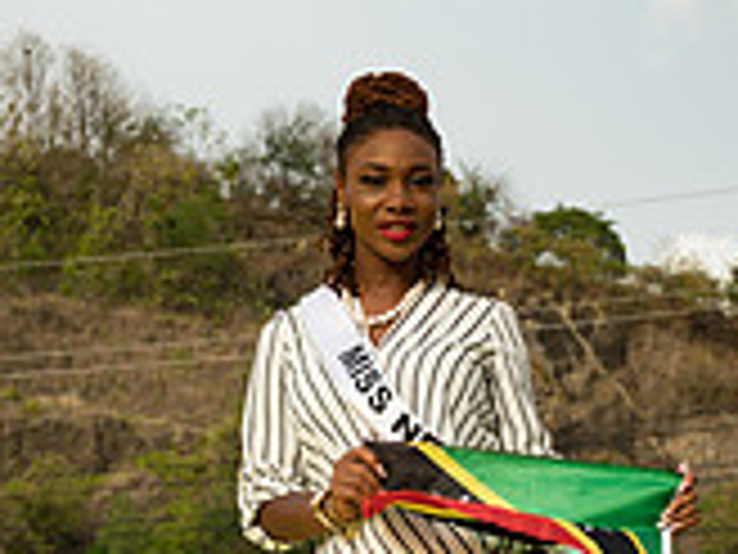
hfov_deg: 13.6
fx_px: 3091
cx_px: 396
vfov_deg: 10.1
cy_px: 595
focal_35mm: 145
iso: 80
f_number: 6.3
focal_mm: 55
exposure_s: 1/200
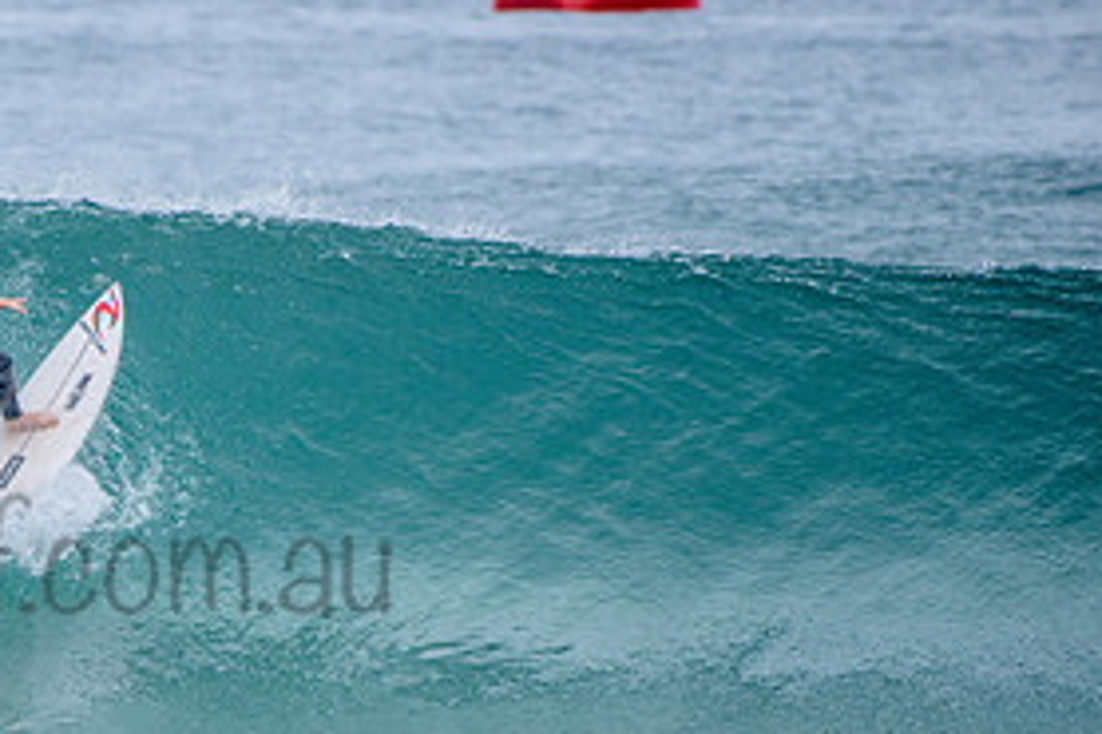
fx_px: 31968
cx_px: -28
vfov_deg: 1.3
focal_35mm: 1045
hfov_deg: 2.0
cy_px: 522
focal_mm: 500
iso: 280
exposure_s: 1/2000
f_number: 5.6
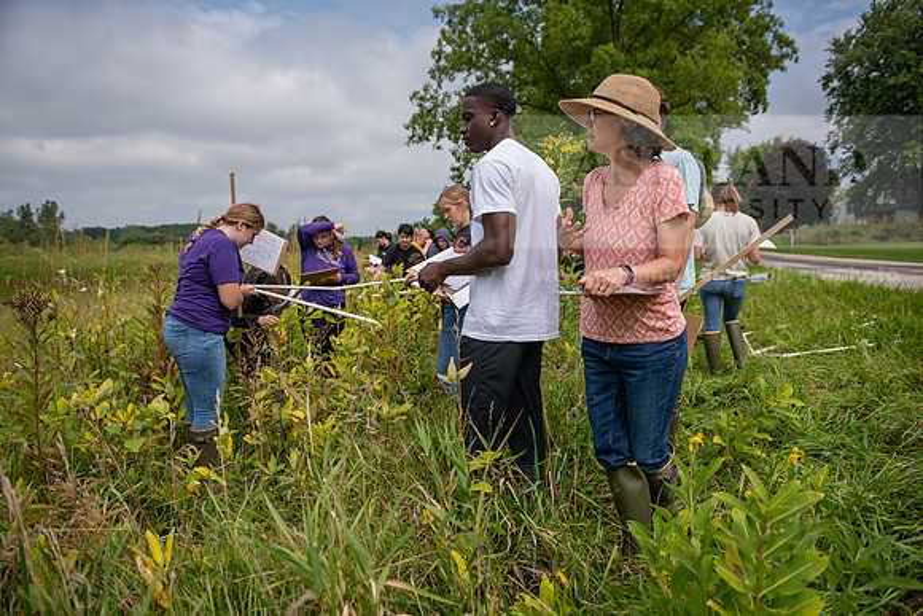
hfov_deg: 69.4
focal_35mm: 26
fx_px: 667
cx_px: 462
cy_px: 308
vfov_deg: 49.6
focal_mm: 26
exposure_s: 1/800
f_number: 3.5
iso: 80
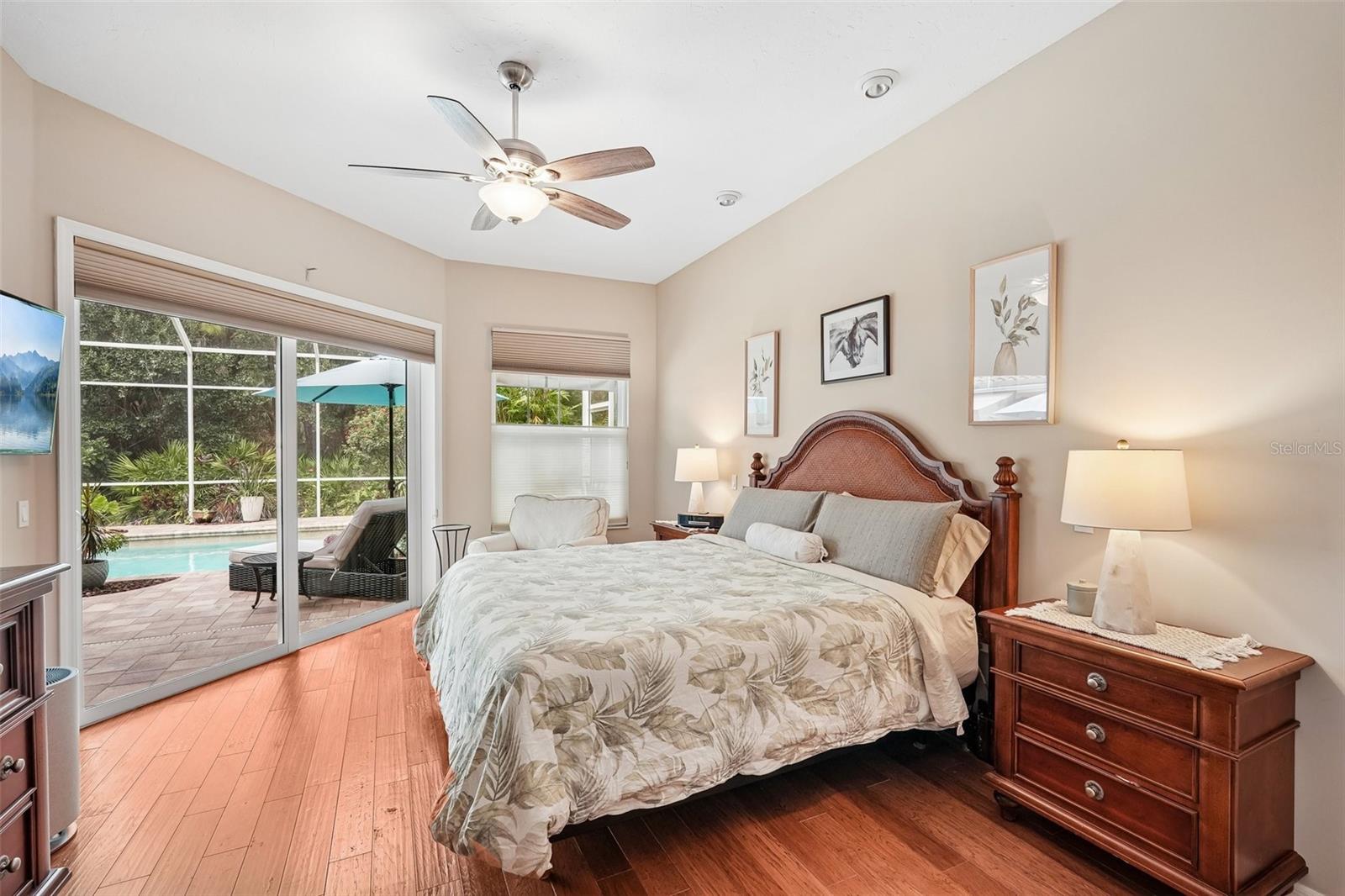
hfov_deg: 96.7
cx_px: 672
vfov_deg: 73.7
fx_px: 598
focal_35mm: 16
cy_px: 448
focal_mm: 16
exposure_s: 1/20
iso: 400
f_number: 8
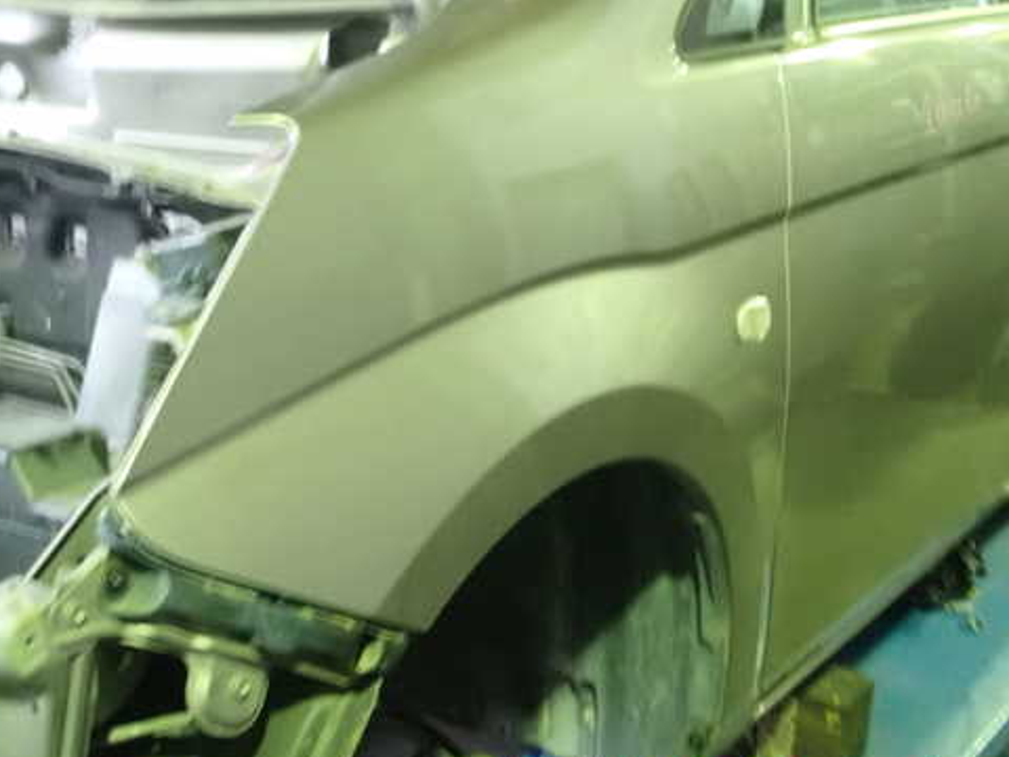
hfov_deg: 34.9
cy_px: 336
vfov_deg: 26.5
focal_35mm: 55
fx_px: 1603
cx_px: 462
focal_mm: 7.84
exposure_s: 1
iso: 1600
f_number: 11
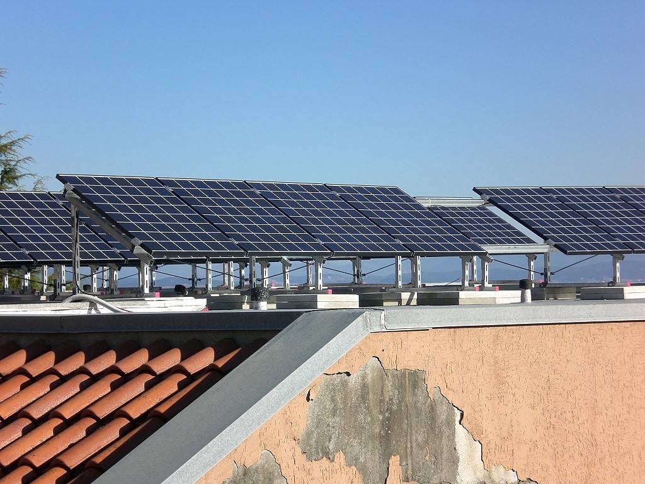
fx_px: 2124
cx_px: 322
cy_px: 242
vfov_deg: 13.0
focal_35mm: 114
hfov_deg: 17.3
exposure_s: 1/320
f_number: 5.9
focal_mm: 18.9
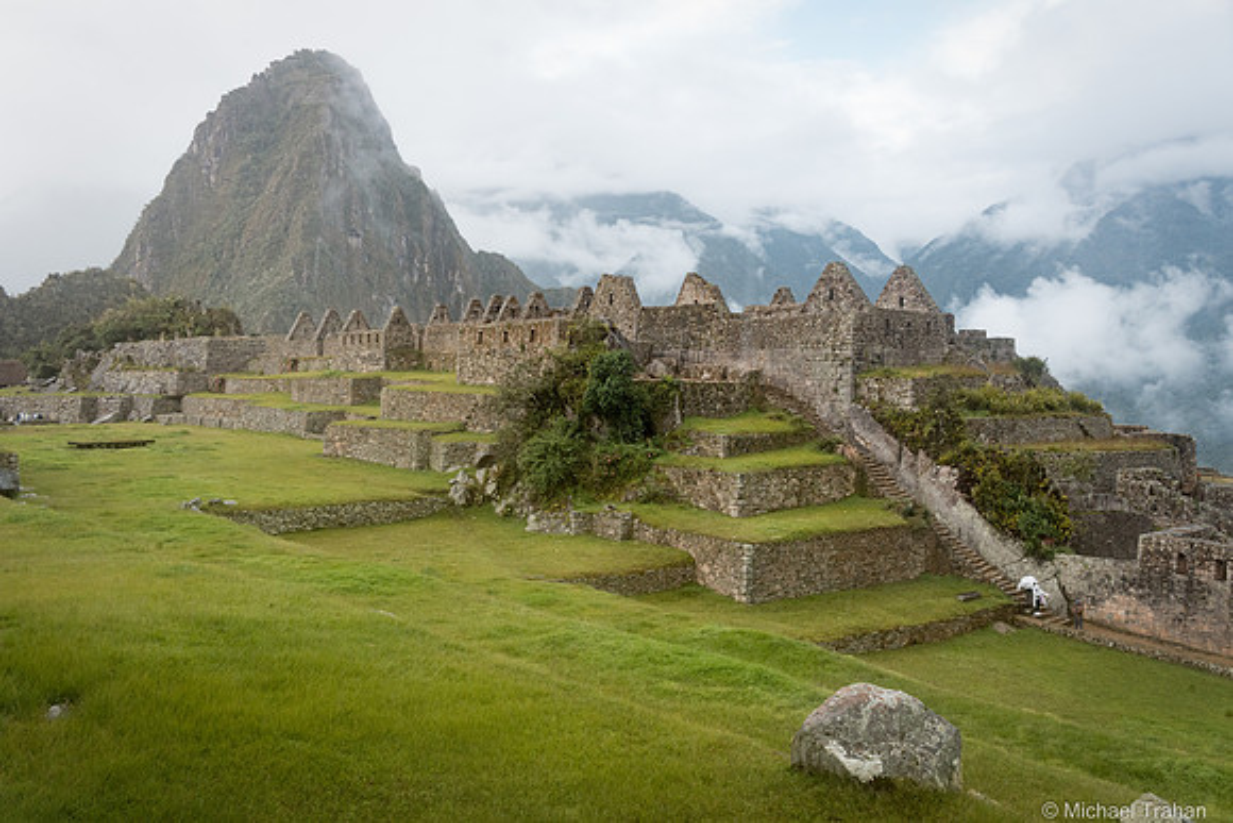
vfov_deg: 46.4
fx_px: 959
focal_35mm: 28
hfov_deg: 65.5
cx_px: 616
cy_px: 412
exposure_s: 1/200
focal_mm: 28
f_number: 10
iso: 1000
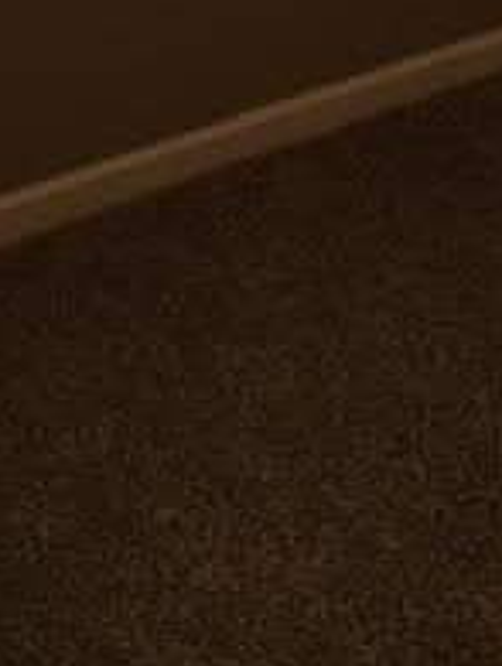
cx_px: 376
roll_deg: +2.5
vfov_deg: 17.9
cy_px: -393
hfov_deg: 15.5
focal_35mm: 95
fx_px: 1831
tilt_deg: -11.7
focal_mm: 4.15
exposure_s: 1/15
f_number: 2.2
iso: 32
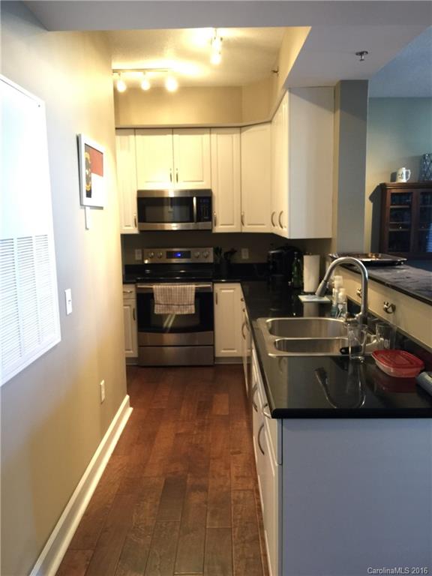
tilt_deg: -7.9
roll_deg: +0.4
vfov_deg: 61.7
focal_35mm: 29
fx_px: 483
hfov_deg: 48.2
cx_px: 216
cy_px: 288
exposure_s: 1/10
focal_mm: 4.15
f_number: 2.2
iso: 100
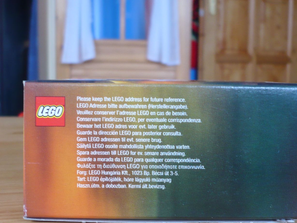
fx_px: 480
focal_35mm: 56
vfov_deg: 26.0
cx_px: 142
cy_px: 139
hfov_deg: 34.3
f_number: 2.8
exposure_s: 1/20
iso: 100
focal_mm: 5.8
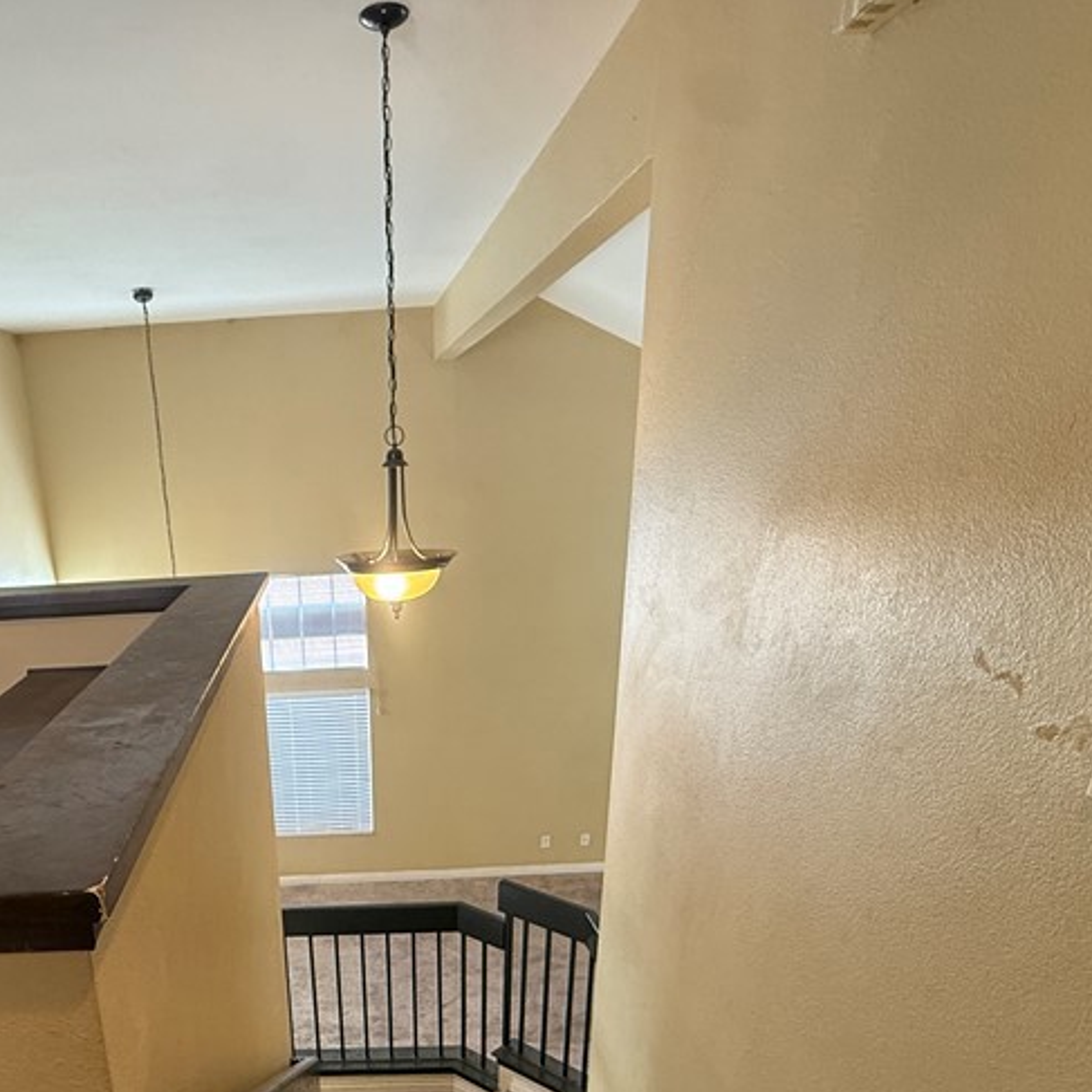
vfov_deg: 57.7
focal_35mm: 26
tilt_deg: -21.6
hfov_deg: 58.8
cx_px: 321
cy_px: 823
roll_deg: +3.4
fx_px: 928
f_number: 2.2
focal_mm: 2.22
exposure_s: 1/120
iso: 250
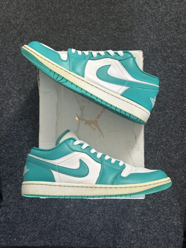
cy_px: 124
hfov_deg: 30.3
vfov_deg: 39.6
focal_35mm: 48
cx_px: 93
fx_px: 344
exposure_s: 1/50
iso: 160
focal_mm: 6.86
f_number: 1.78
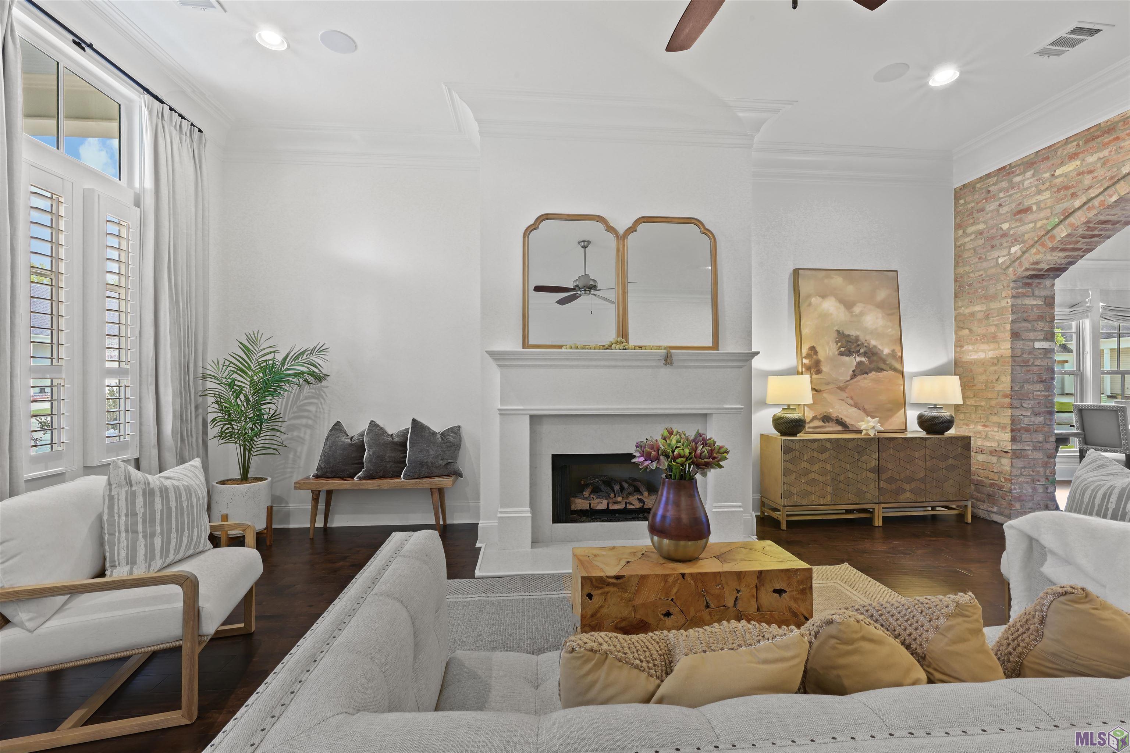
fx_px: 439
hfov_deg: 104.3
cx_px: 565
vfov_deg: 81.2
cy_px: 376
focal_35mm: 14
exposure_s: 8
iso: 200
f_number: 14
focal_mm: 14
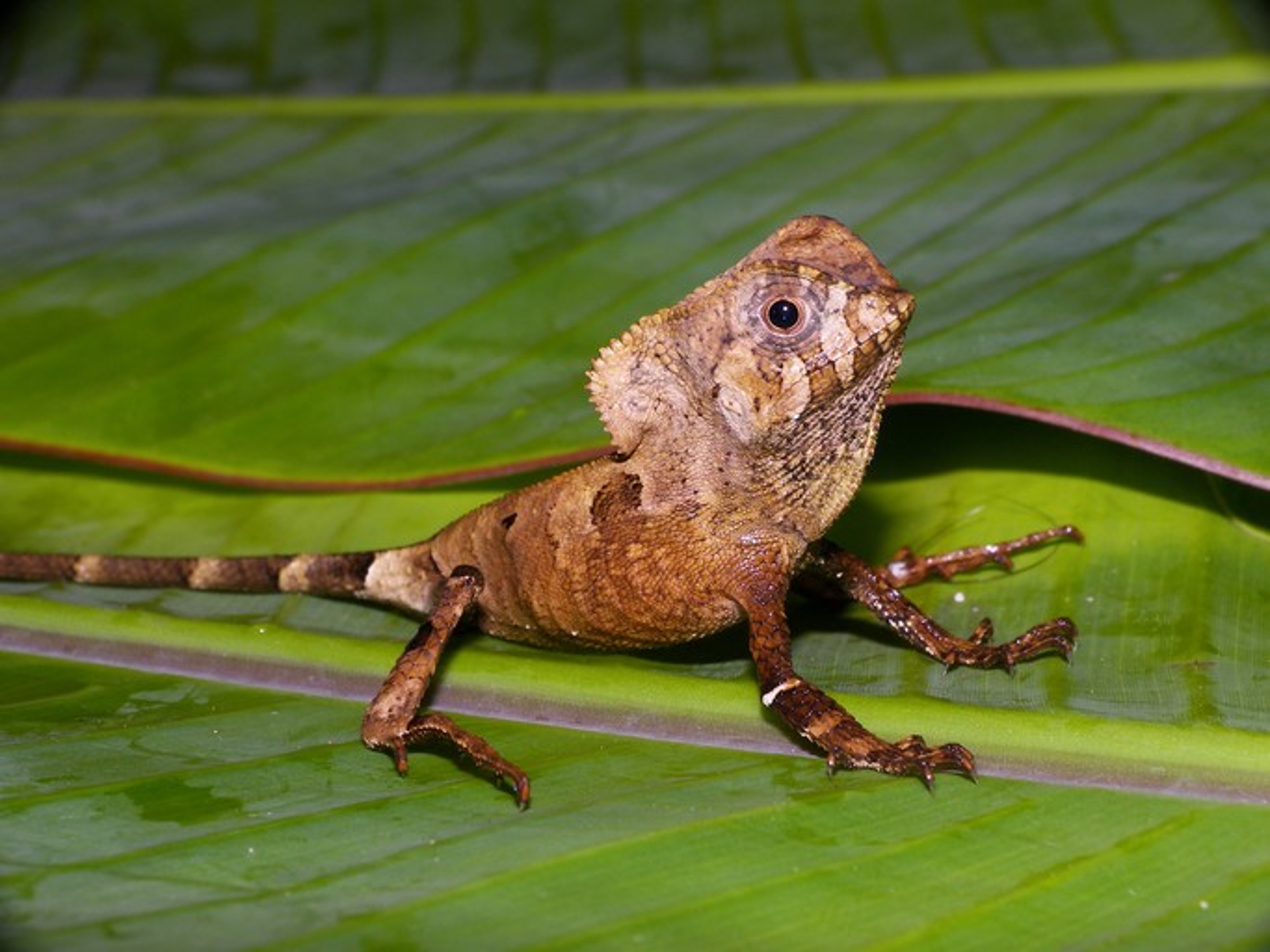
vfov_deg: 17.2
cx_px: 635
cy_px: 476
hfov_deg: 22.8
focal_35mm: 86
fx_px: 3155
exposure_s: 1/100
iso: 50
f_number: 8
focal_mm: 18.1
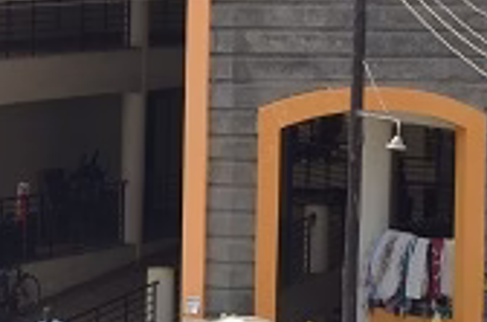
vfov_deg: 4.0
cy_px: -20
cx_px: -110
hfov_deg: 6.1
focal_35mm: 337
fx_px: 4546
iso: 110
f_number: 8
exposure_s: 1/250
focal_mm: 58
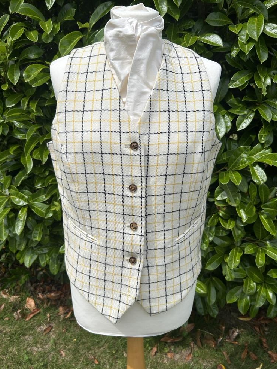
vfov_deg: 65.3
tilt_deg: -19.6
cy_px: 179
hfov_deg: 51.4
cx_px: 136
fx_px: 288
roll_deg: +1.0
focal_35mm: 27
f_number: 1.5
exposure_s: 1/6579
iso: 50
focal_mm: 5.7
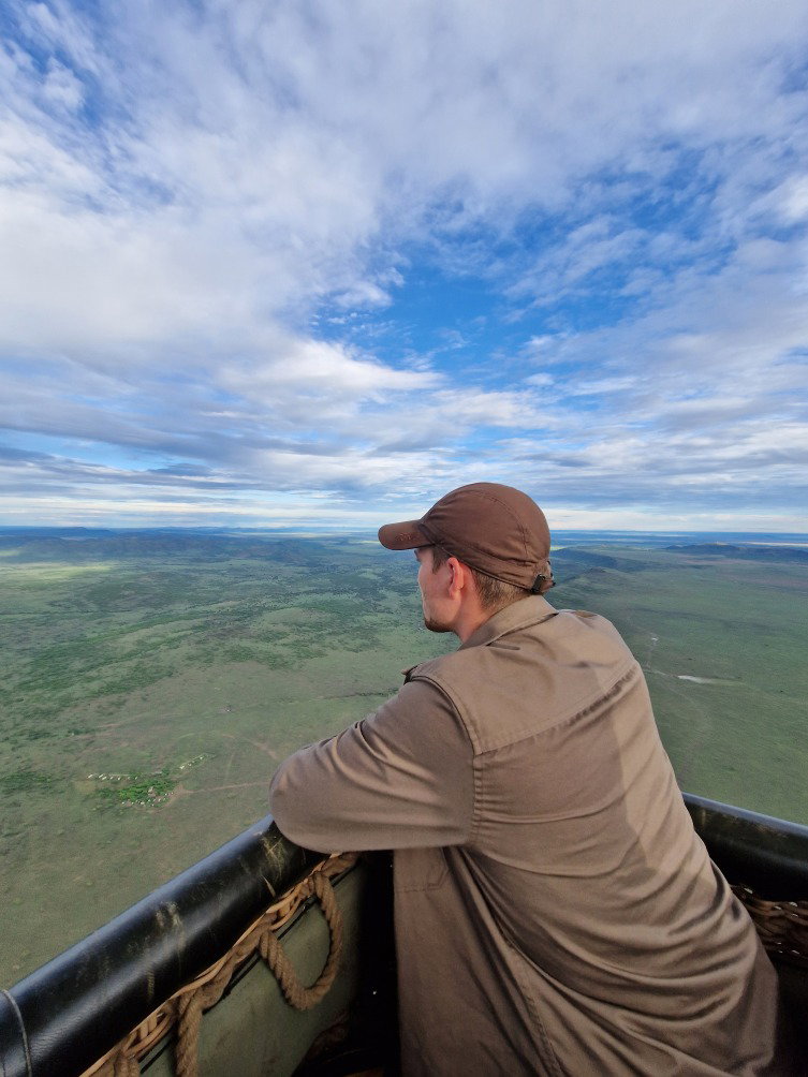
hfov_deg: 89.9
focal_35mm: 13
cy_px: 538
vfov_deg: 106.2
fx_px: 405
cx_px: 404
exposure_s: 1/954
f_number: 2.2
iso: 50
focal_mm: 2.2
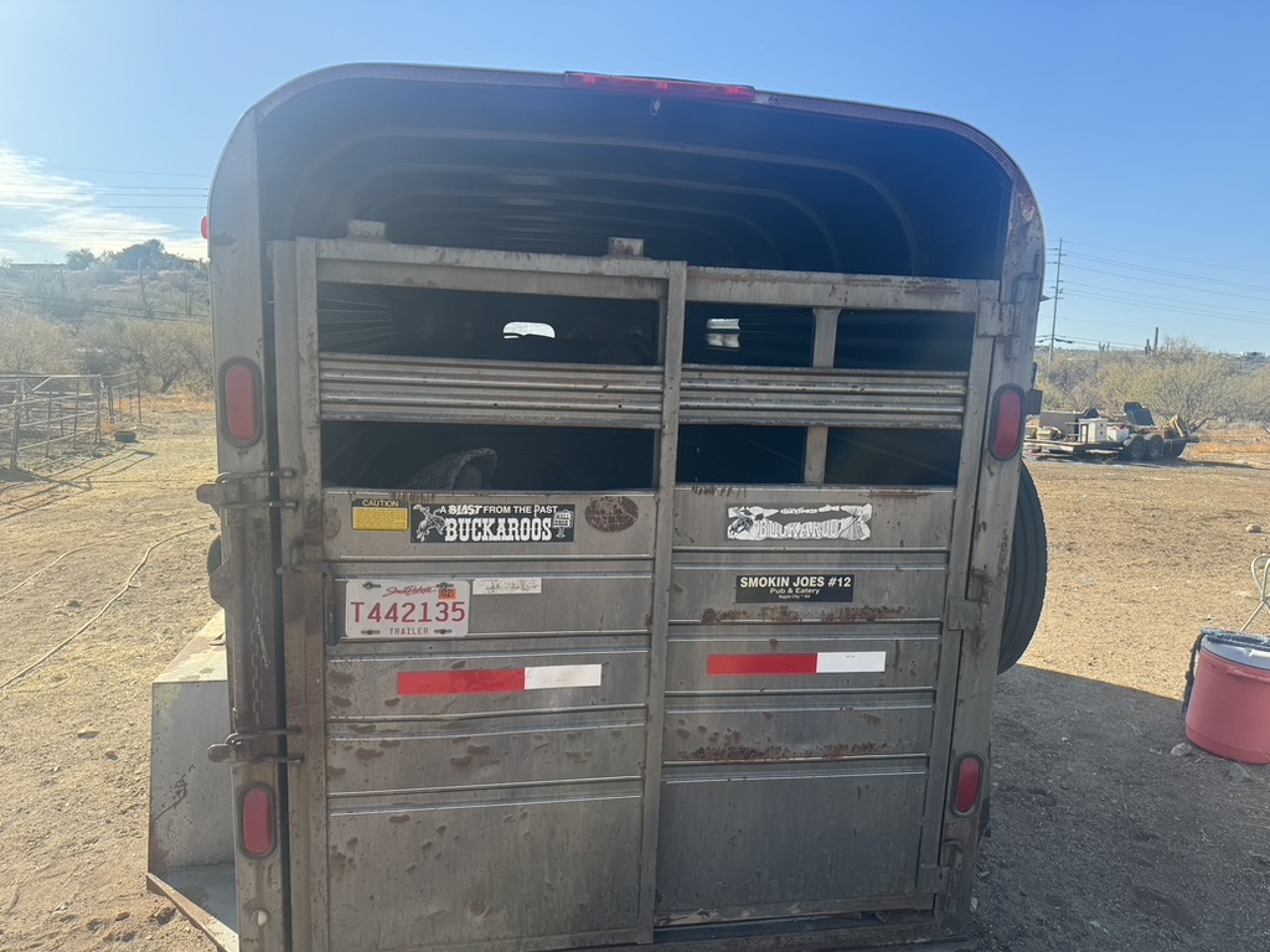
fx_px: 881
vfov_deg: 56.8
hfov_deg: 71.6
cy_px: 476
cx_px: 635
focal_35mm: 24
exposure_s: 1/1869
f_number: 1.78
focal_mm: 6.76
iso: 80
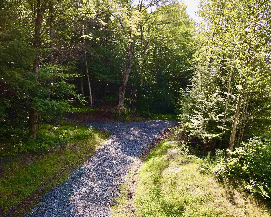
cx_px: 113
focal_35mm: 29
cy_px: 121
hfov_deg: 60.1
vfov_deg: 49.9
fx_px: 233
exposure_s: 1/13
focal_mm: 4.5
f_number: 2.8
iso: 520
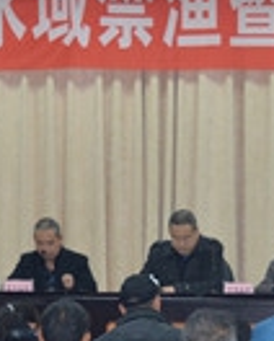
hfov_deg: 7.3
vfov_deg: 9.0
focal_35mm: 213
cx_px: 173
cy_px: 275
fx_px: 2154
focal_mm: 40
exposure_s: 1/60
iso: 800
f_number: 5
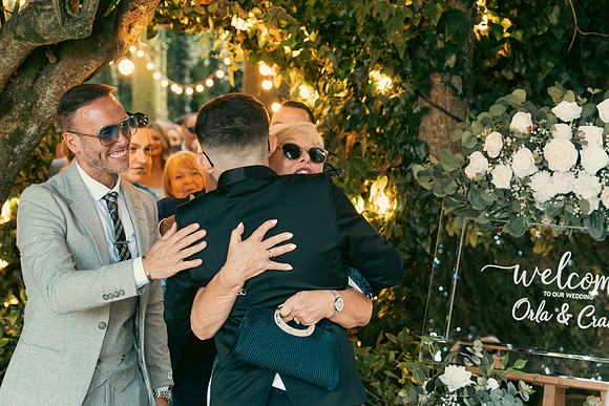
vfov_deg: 17.3
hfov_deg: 25.7
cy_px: 203
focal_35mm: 79
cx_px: 304
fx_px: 1337
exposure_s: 1/200
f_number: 3.5
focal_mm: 53
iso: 1600
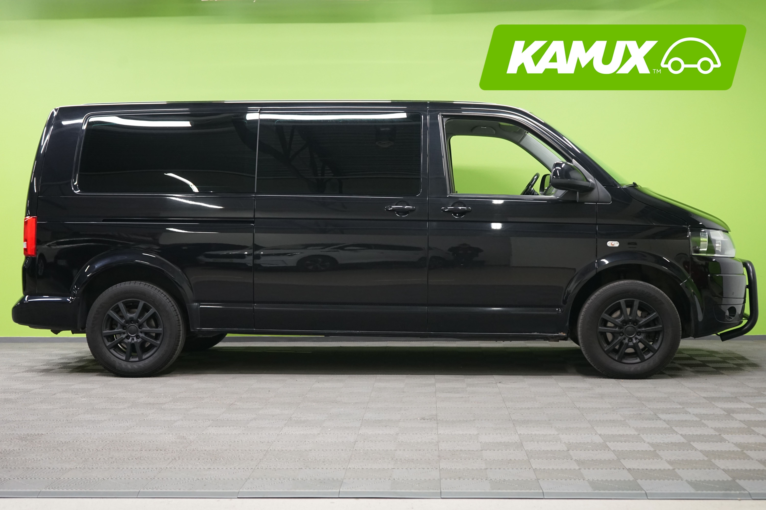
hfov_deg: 38.9
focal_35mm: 51
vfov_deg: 26.5
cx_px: 383
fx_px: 1085
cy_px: 255
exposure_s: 1/50
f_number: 5
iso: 1600
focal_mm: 51
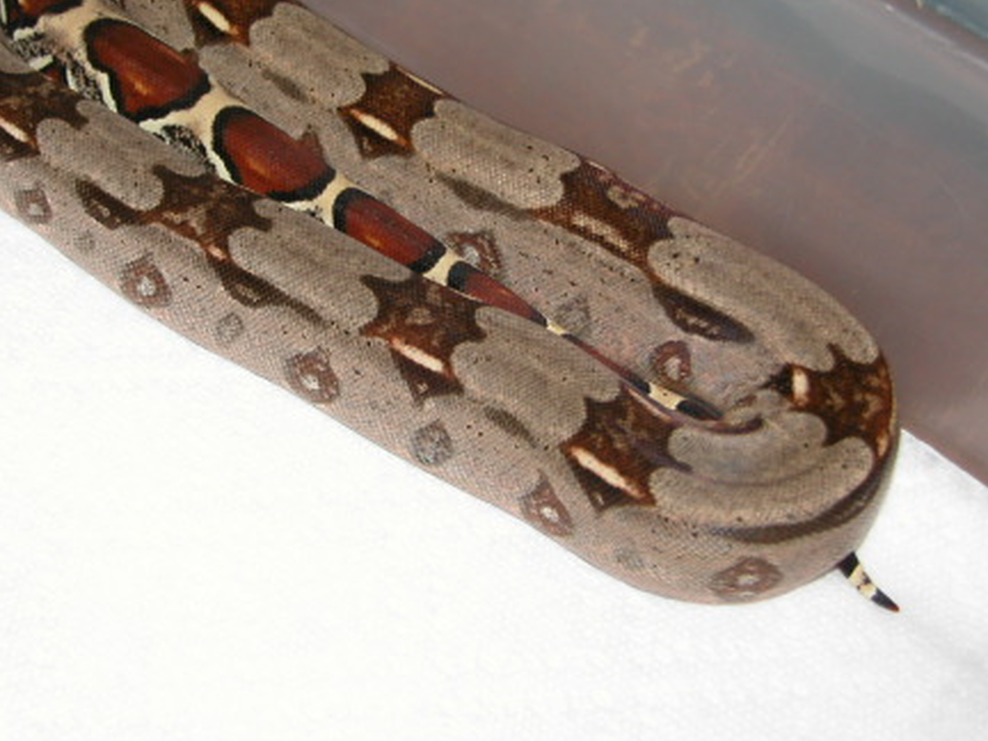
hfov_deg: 24.3
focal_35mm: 80
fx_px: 2283
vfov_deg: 18.4
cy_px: 272
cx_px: 329
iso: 100
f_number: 3.1
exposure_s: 1/60
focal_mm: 13.7
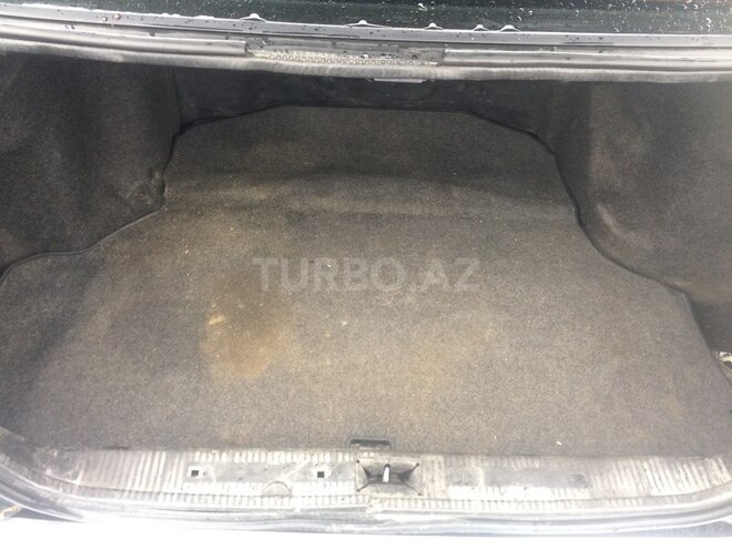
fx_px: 613
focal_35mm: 29
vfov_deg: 48.2
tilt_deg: -48.4
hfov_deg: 61.7
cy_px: 274
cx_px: 366
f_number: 2.2
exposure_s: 1/100
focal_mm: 4.15
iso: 64
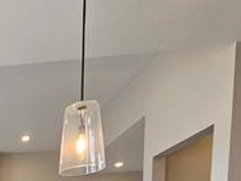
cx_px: -68
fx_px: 307
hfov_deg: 32.8
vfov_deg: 23.8
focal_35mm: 44
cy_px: 291
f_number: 2.2
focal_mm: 2.2
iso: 100
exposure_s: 1/60
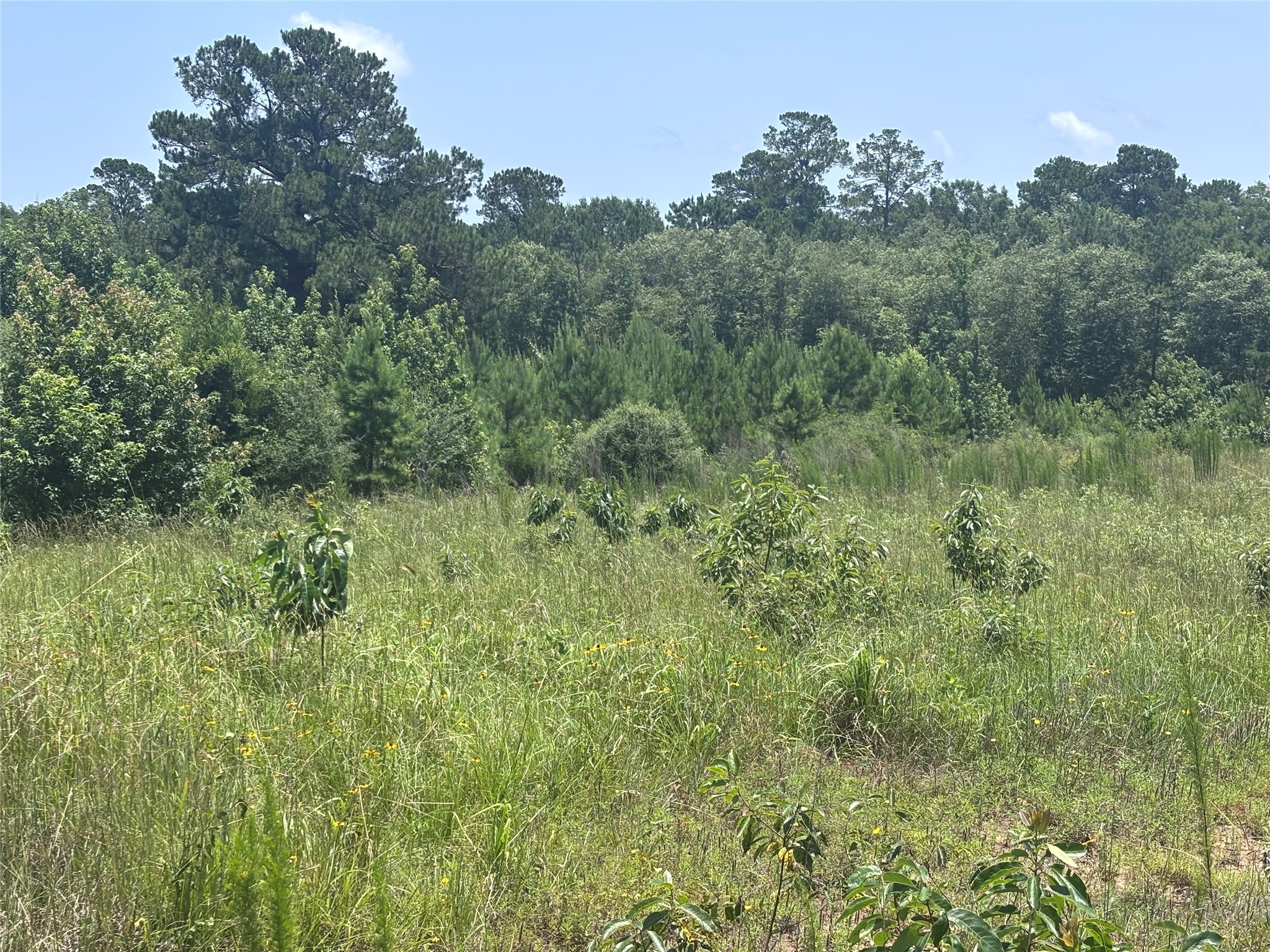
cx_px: 635
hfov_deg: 36.8
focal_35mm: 52
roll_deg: -1.3
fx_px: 1908
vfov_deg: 28.0
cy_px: 476
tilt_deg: -5.4
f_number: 1.6
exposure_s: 1/1543
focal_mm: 5.96
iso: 32
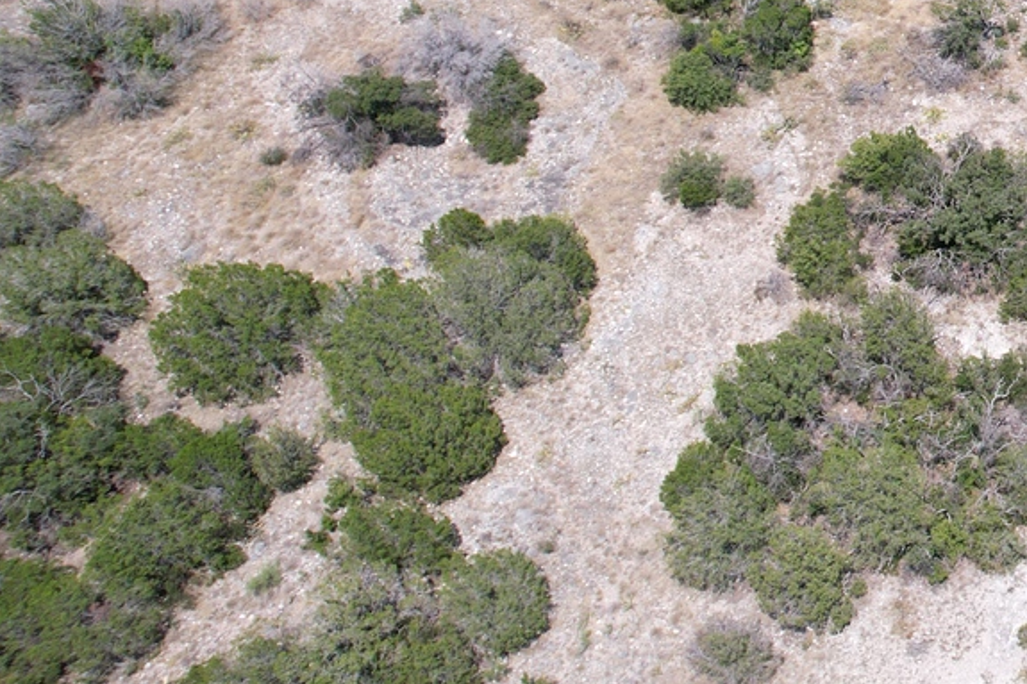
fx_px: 1768
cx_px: 1445
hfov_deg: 26.0
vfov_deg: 20.8
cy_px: -80
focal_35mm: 62
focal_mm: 8.38
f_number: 2.8
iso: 120
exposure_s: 1/1600
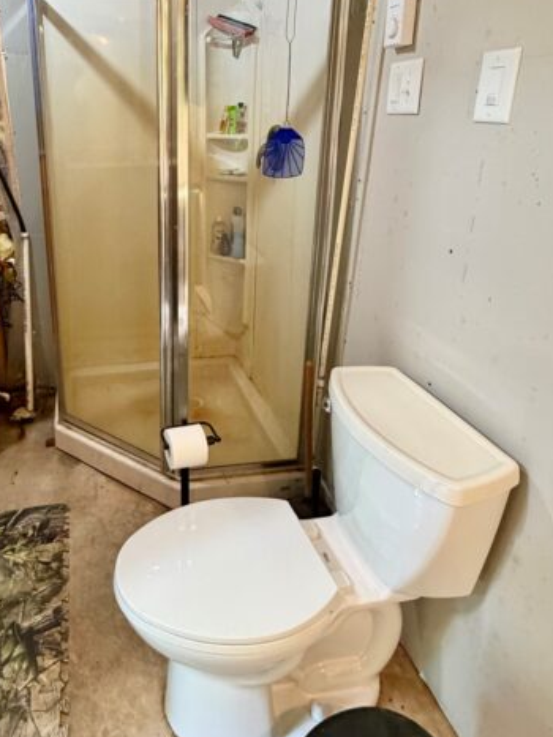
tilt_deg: -17.3
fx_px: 511
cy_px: 257
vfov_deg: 69.9
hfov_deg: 54.7
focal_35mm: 24
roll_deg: +1.7
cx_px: 153
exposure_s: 1/60
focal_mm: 2.22
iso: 400
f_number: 2.2
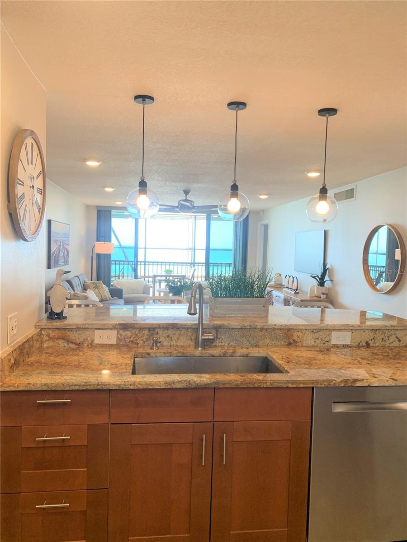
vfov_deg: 67.3
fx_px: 408
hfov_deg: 53.1
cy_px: 271
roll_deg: -2.2
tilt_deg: -2.7
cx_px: 204
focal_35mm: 26
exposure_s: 1/120
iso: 80
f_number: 1.8
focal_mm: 4.25
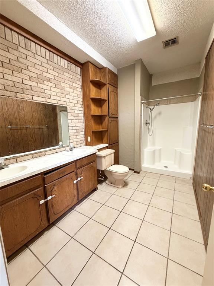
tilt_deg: -8.5
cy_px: 143
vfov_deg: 102.1
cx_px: 107
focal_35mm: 14
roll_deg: +2.2
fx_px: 115
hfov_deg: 85.7
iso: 320
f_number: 2.2
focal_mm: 2.22
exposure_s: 1/60
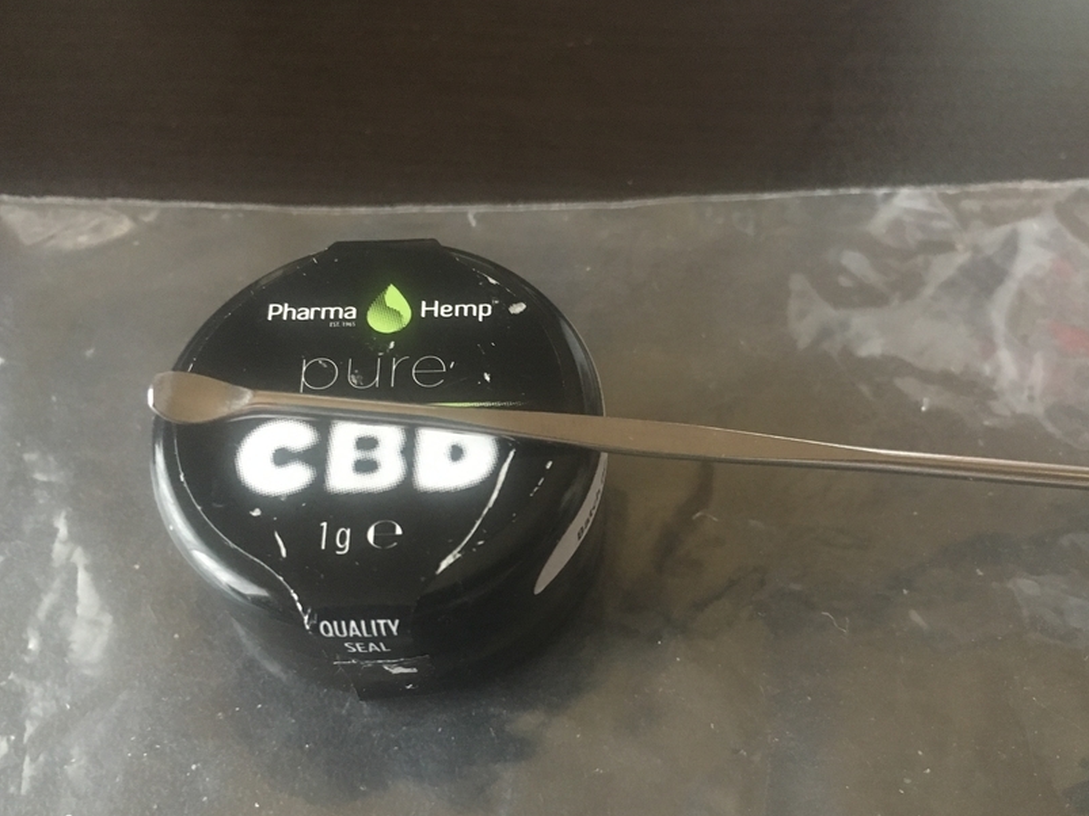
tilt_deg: -62.4
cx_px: 632
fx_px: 1164
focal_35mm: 37
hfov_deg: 49.9
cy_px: 503
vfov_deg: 38.4
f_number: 2.2
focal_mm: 4.15
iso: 400
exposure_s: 1/15
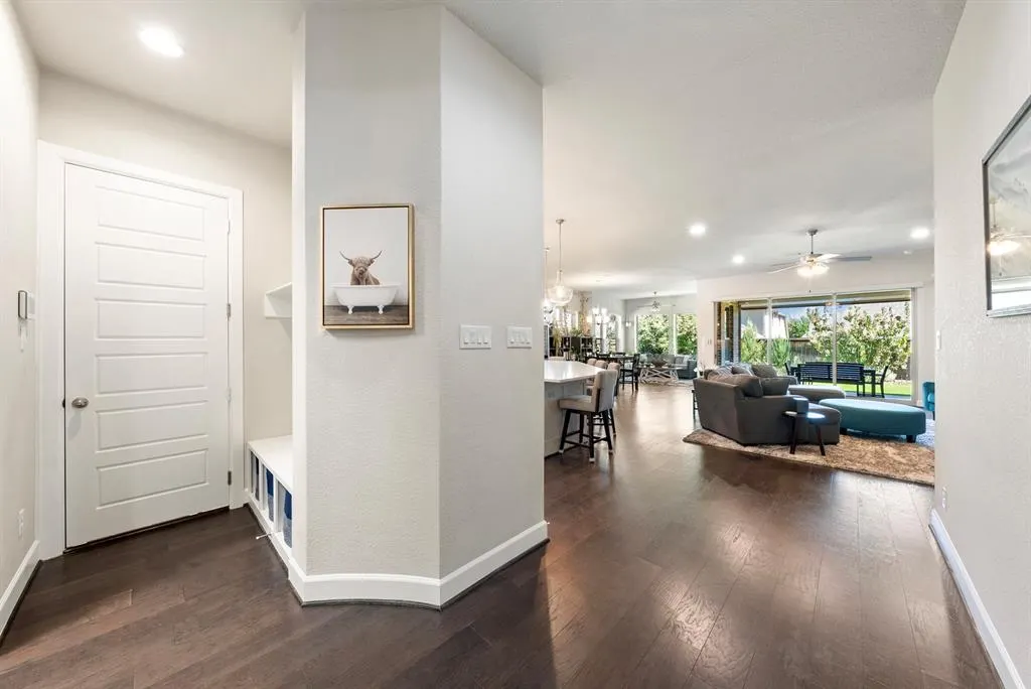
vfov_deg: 90.1
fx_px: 344
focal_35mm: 12
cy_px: 344
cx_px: 516
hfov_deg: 112.6
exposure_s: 1/2.5
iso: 640
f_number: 9
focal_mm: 12
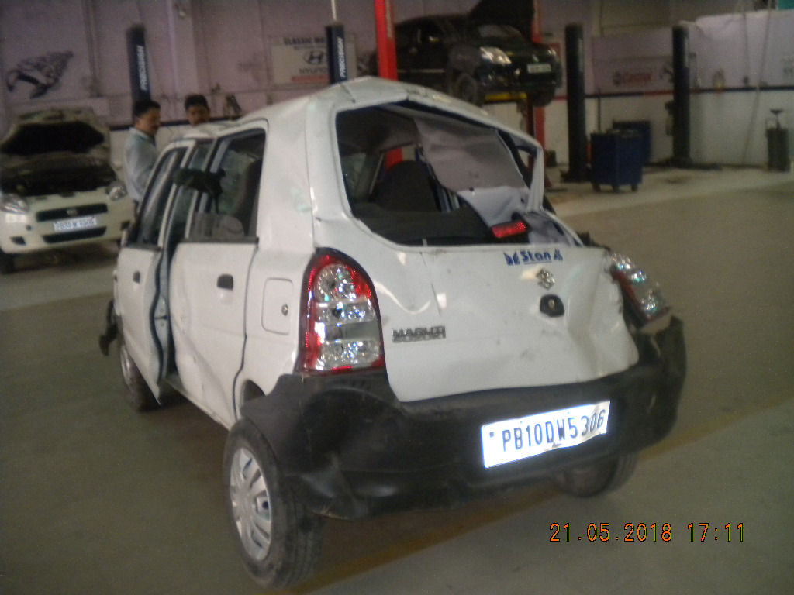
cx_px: 397
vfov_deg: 40.7
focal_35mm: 35
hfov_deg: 52.6
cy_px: 298
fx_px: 803
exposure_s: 1/30
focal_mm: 6.3
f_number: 3.1
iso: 400
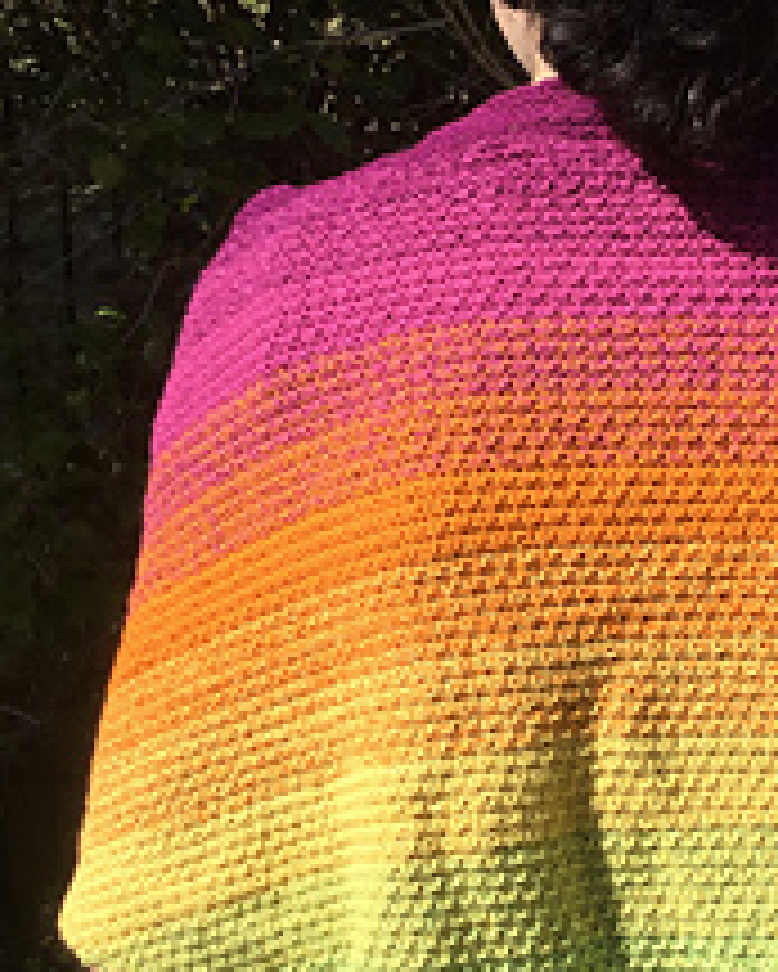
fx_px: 2013
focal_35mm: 70
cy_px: 576
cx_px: 695
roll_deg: -0.9
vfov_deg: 27.1
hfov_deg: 21.4
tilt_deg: -11.4
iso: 25
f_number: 2.4
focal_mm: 3.3
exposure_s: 1/1335
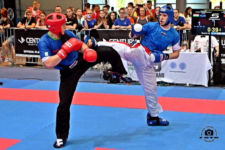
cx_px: 112
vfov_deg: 35.1
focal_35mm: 38
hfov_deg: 50.7
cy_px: 75
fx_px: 237
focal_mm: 38
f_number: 2.8
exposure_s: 1/1000
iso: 2500
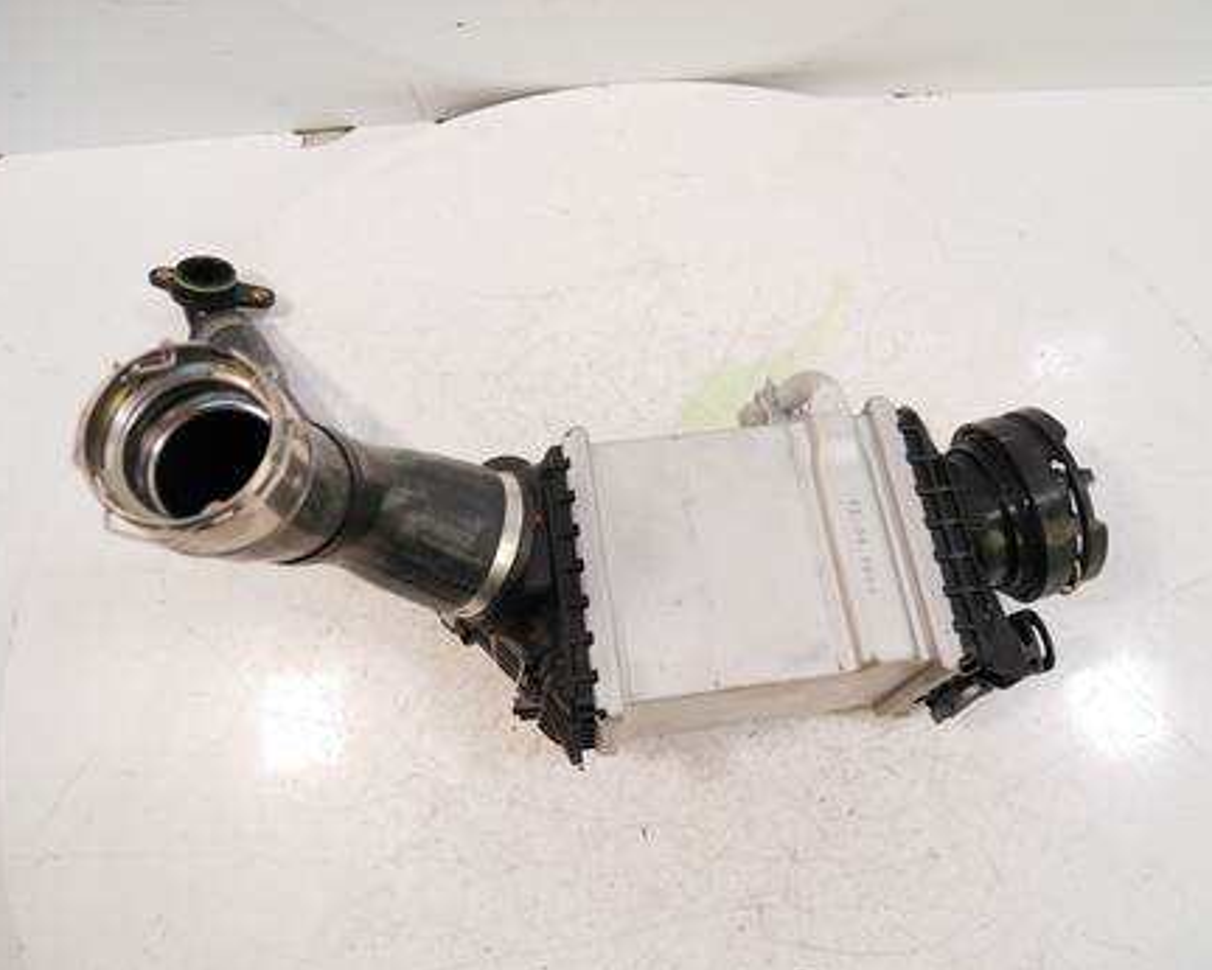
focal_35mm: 26
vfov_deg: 55.0
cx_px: 637
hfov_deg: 66.0
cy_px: 477
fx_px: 933
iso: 500
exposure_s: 1/60
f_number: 3.5
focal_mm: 12
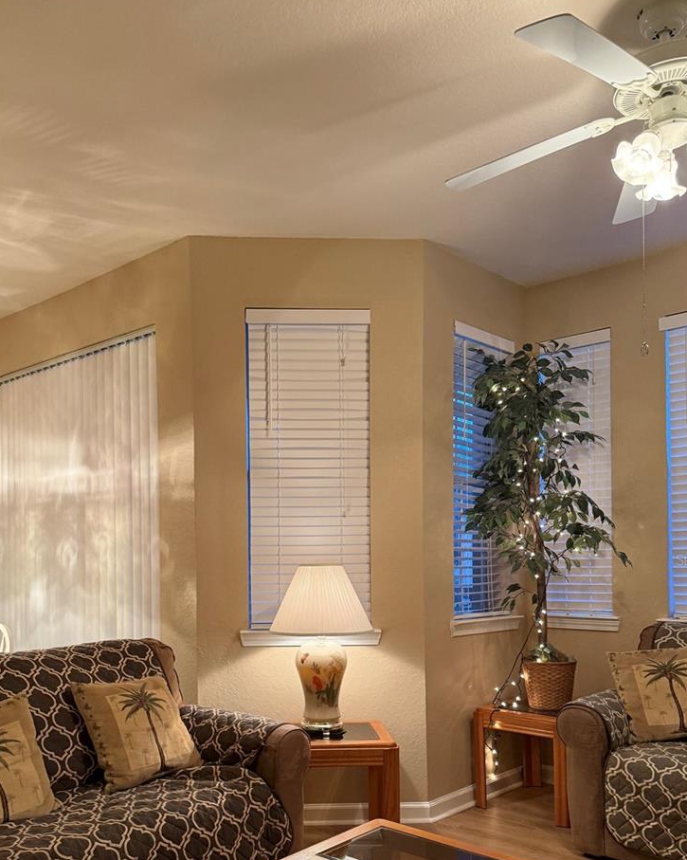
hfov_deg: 47.0
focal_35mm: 31
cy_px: 559
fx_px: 788
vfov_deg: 56.2
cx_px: 316
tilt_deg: +2.8
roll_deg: +1.0
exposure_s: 1/60
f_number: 1.78
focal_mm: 6.76
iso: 320
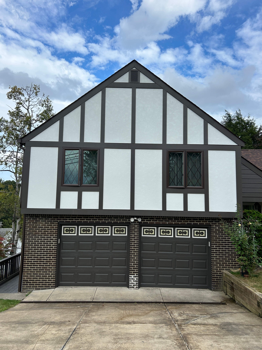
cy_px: 175
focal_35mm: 26
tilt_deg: +6.5
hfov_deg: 53.1
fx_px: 262
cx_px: 131
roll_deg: -1.3
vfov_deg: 67.3
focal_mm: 5.7
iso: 50
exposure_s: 1/1838
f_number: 1.5
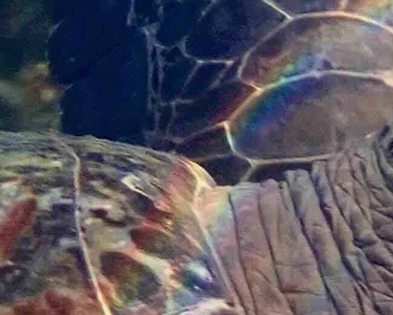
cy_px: 294
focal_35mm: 403
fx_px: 4687
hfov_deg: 4.8
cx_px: 358
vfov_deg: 3.8
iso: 250
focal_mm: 11.88
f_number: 5
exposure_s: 1/125
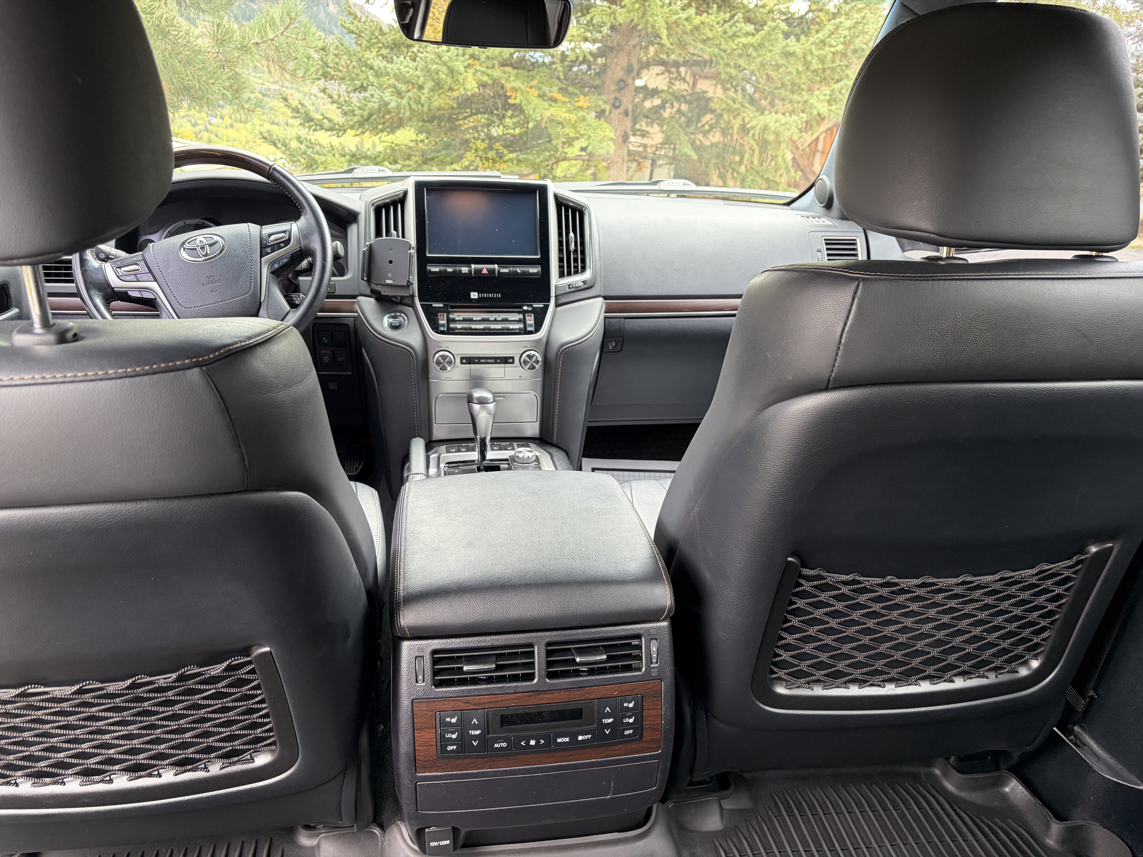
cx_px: 572
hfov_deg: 67.3
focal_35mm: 26
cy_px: 428
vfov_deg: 53.1
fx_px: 859
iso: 125
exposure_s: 1/114
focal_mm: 5.96
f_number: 1.6
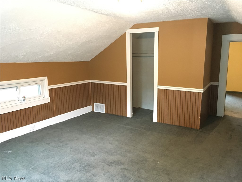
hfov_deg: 61.7
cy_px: 91
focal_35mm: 29
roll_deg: +0.0
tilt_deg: -10.4
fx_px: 203
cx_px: 121
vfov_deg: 48.2
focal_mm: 4.15
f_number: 2.2
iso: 250
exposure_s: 1/15
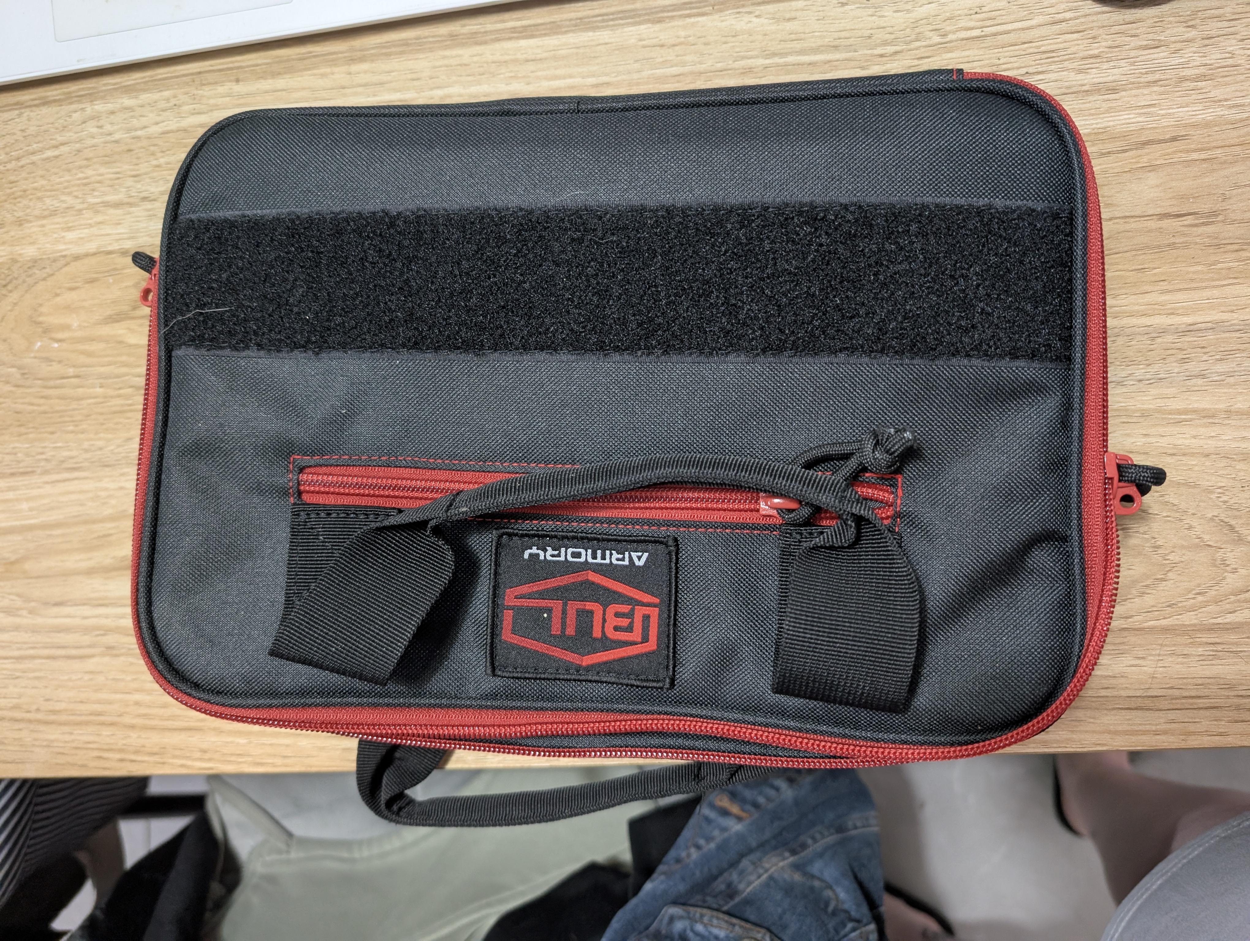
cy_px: 470
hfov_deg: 71.5
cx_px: 625
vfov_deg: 56.9
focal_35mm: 24
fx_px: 868
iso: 697
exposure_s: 1/100
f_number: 1.68
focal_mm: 6.9
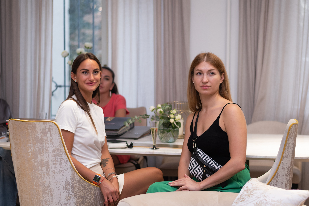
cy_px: 103
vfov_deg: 27.0
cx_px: 154
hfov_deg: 39.6
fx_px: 429
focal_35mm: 50
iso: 160
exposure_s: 1/200
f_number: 2.2
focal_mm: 50
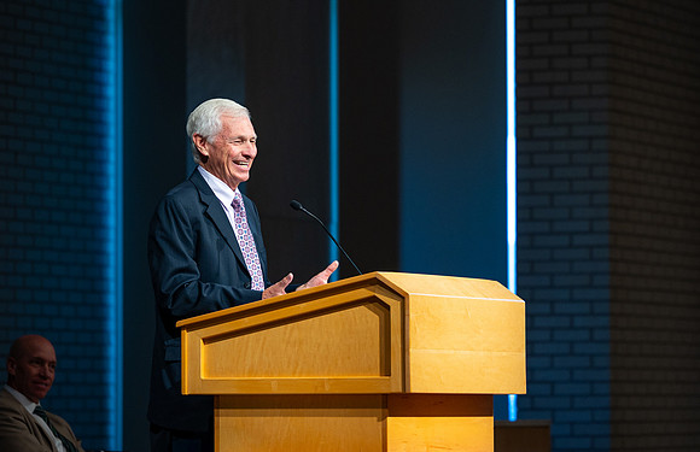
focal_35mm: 232
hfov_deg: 9.0
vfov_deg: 5.8
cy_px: 156
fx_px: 4462
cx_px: 444
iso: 400
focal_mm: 145
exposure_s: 1/200
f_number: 2.8
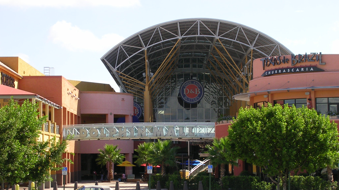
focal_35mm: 104
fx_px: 935
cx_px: 169
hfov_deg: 20.6
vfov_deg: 11.6
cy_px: 123
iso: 50
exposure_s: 1/292
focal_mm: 14.5
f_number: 4.4
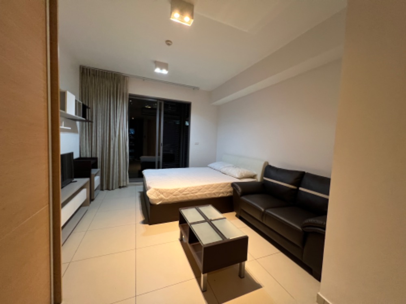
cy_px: 152
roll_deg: -2.8
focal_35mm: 13
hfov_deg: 106.2
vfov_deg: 89.9
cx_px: 203
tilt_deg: -3.5
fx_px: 152
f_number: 1.8
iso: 320
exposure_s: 1/50
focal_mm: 1.57
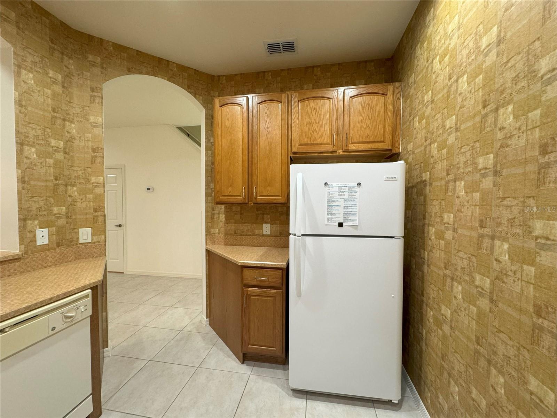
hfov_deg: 102.1
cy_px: 209
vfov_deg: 85.7
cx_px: 278
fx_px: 225
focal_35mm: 14
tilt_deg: -1.9
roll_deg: -0.5
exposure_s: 1/60
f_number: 2.2
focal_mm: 2.22
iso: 200
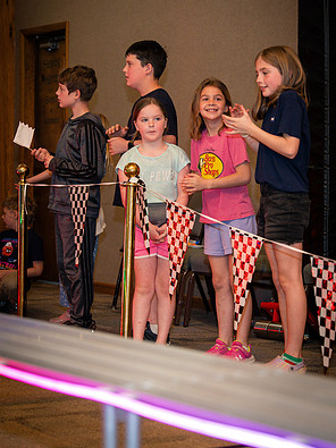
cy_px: 196
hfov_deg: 12.8
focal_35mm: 115
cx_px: 264
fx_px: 1489
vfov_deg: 17.1
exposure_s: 1/160
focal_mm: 70
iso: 800
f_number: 3.2
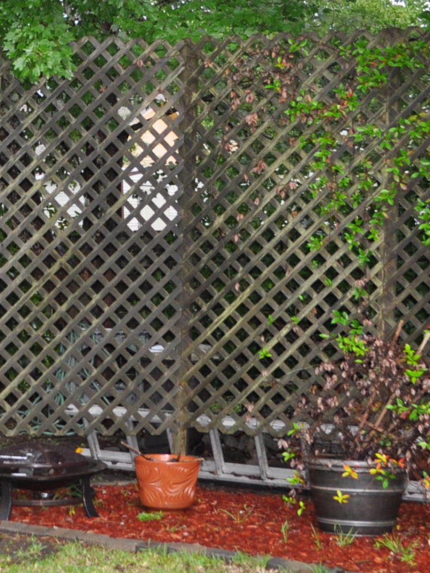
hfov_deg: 18.5
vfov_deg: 25.0
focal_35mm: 78
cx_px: 9
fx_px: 1292
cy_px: 304
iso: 400
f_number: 3.5
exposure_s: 1/200
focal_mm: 18
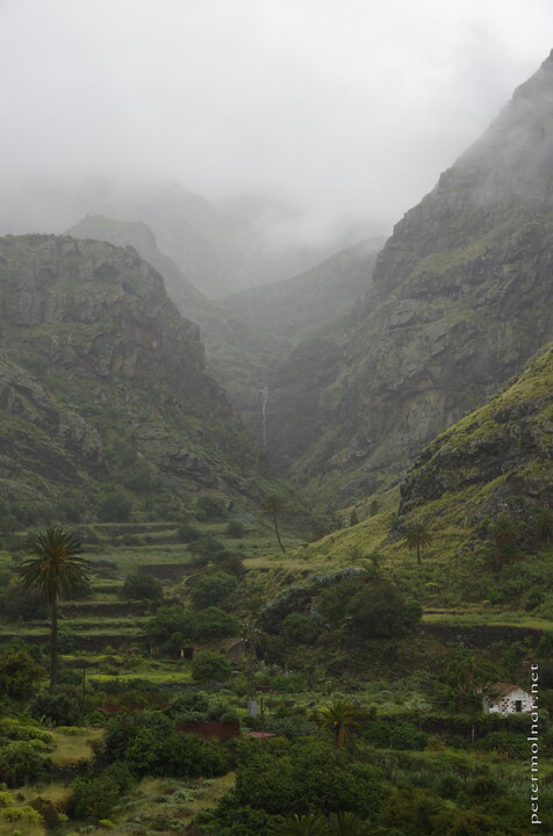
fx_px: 1669
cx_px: 276
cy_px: 418
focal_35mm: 72
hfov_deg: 18.8
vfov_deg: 28.1
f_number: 8
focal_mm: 48
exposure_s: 1/60
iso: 80
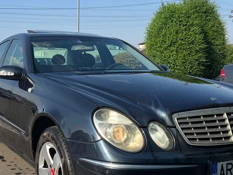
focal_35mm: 51
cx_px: 95
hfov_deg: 37.4
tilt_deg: -0.8
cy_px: 74
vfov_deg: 28.5
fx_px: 343
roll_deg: +0.8
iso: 50
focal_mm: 5.7
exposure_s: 1/3257
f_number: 1.5
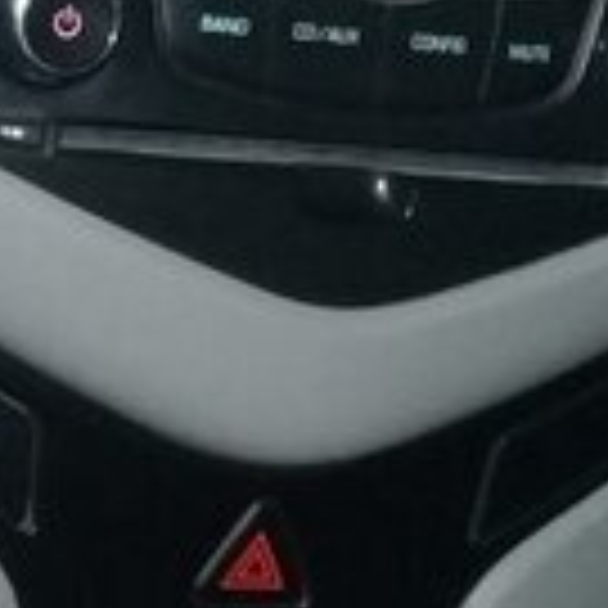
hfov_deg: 12.7
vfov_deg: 12.4
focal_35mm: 134
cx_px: -140
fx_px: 2663
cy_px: -295
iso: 320
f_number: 2.2
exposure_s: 1/33
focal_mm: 3.3
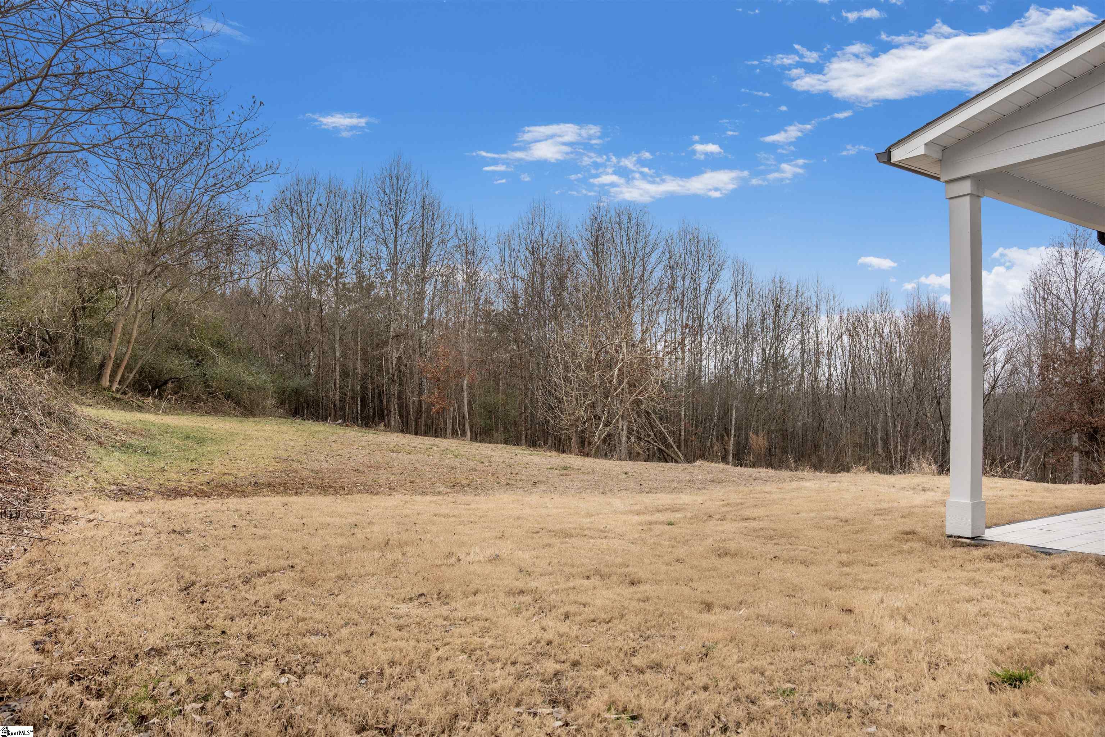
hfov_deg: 73.7
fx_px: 737
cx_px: 552
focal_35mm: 24
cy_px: 368
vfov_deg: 53.1
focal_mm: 24
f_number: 7.1
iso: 125
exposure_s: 1/80
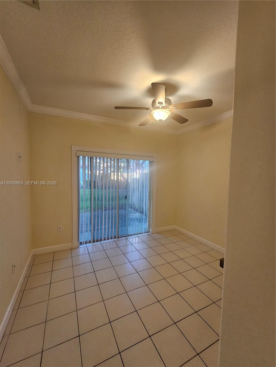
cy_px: 184
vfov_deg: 106.2
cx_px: 138
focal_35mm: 13
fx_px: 138
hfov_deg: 89.9
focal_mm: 2.2
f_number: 2.2
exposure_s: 1/60
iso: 250
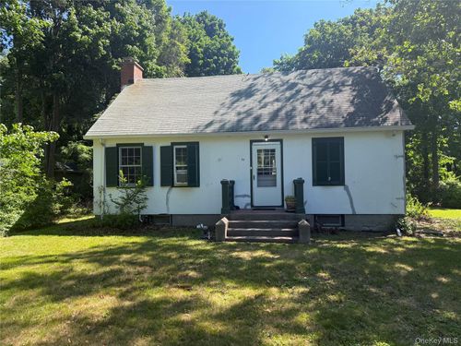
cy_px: 173
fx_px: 320
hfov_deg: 71.6
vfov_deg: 56.8
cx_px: 230
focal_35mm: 24
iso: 100
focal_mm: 6.76
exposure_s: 1/1361
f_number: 1.78
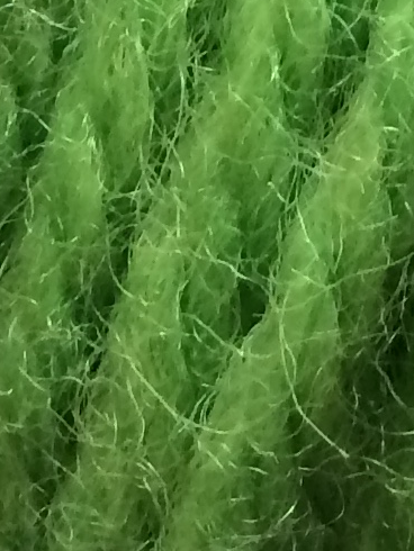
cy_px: -1139
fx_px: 3075
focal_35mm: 193
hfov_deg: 7.3
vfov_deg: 8.5
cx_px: 944
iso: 40
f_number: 2.2
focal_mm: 4.15
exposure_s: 1/33
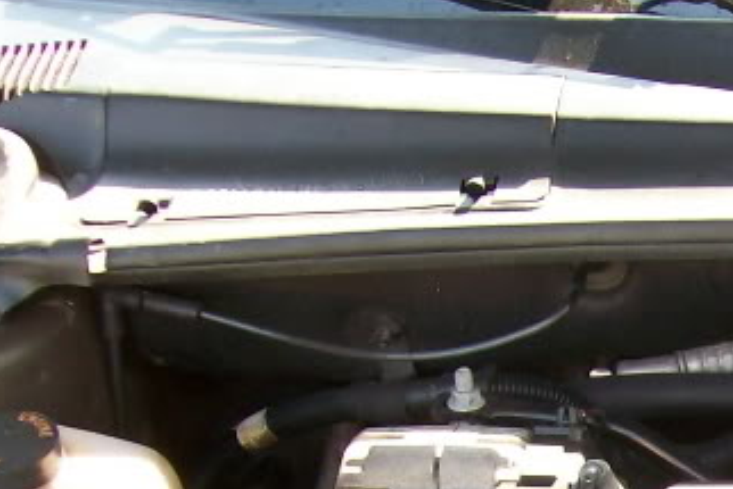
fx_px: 2424
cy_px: 839
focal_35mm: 119
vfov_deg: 10.9
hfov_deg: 15.9
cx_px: 1079
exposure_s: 1/73.9
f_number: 2.7
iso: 80
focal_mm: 6
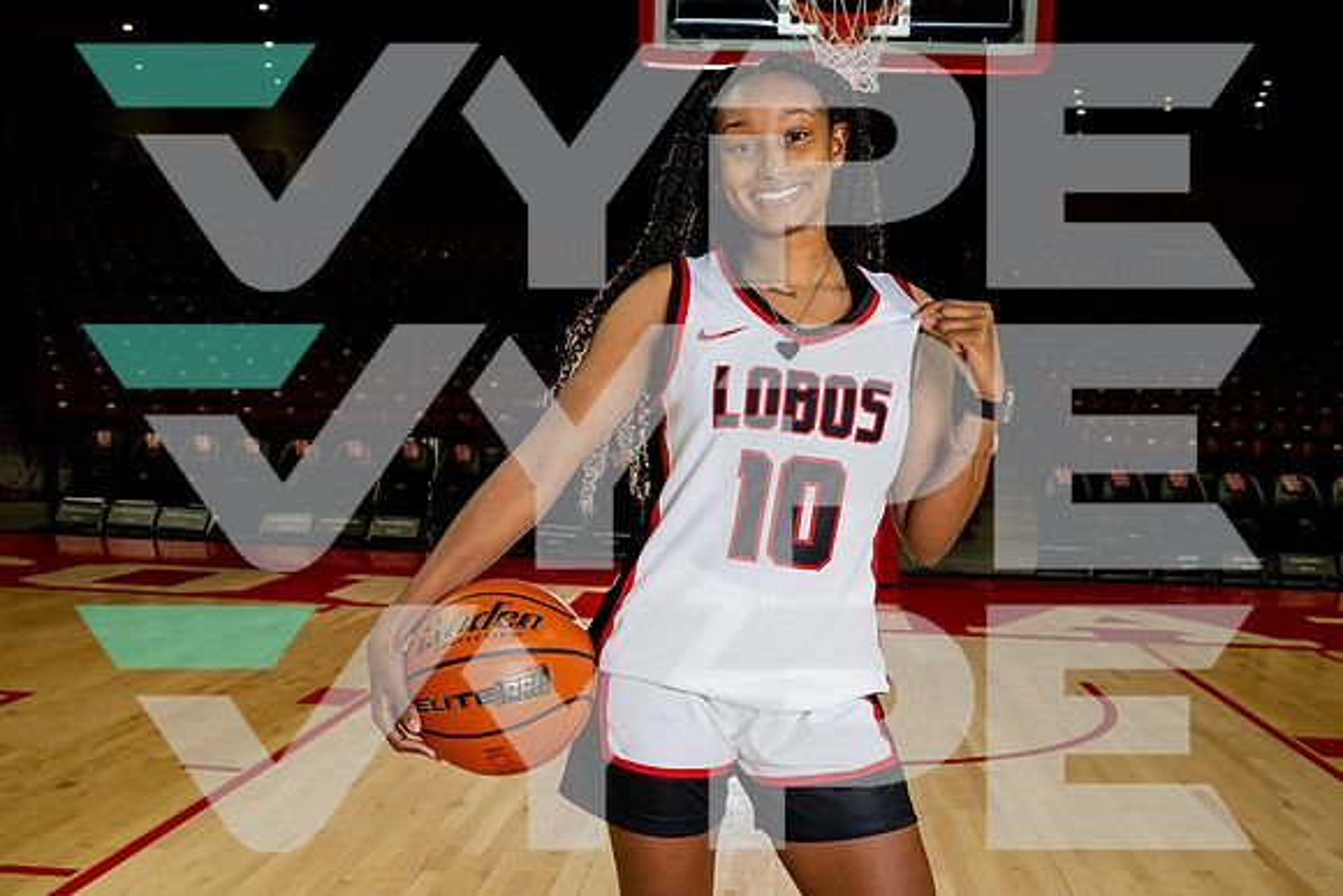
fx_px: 1306
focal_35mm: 35
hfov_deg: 54.4
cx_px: 672
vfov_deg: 37.9
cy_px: 448
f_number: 6.3
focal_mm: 35
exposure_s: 1/250
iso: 250
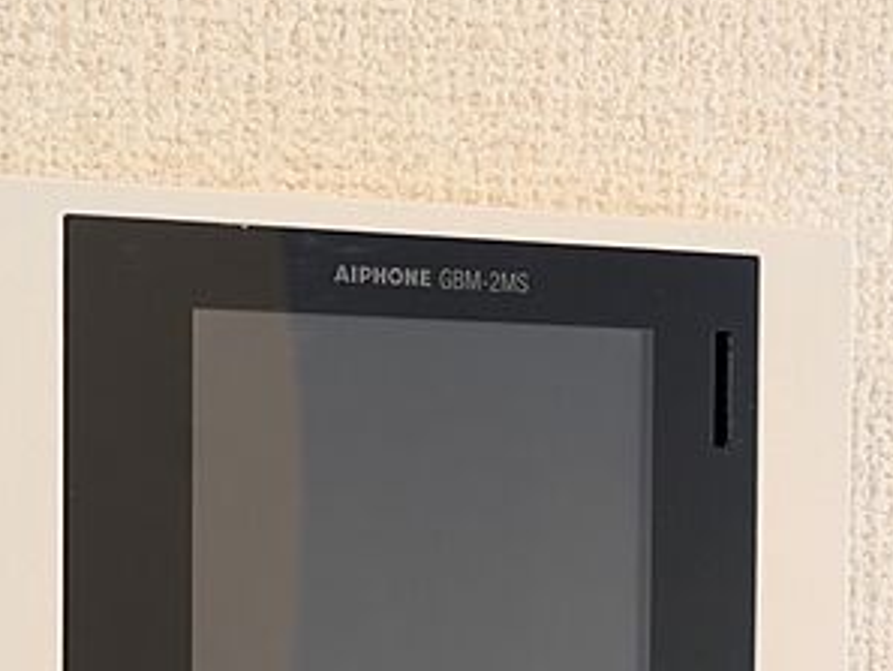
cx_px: 406
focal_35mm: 110
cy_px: 626
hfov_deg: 17.9
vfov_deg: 13.3
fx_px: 2839
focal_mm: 5.43
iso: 84
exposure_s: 1/25
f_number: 1.89
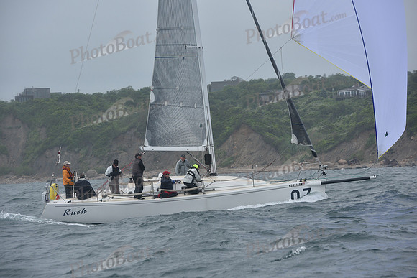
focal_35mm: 140
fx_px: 1622
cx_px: 208
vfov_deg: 9.8
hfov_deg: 14.7
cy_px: 139
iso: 320
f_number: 6.3
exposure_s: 1/1000
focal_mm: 140
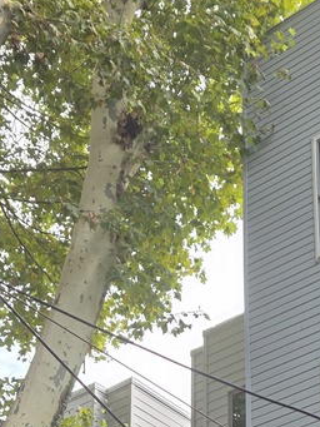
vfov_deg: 21.4
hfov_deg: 18.1
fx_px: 998
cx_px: 254
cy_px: 584
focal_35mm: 81
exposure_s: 1/1418
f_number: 1.7
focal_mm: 6.3
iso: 80
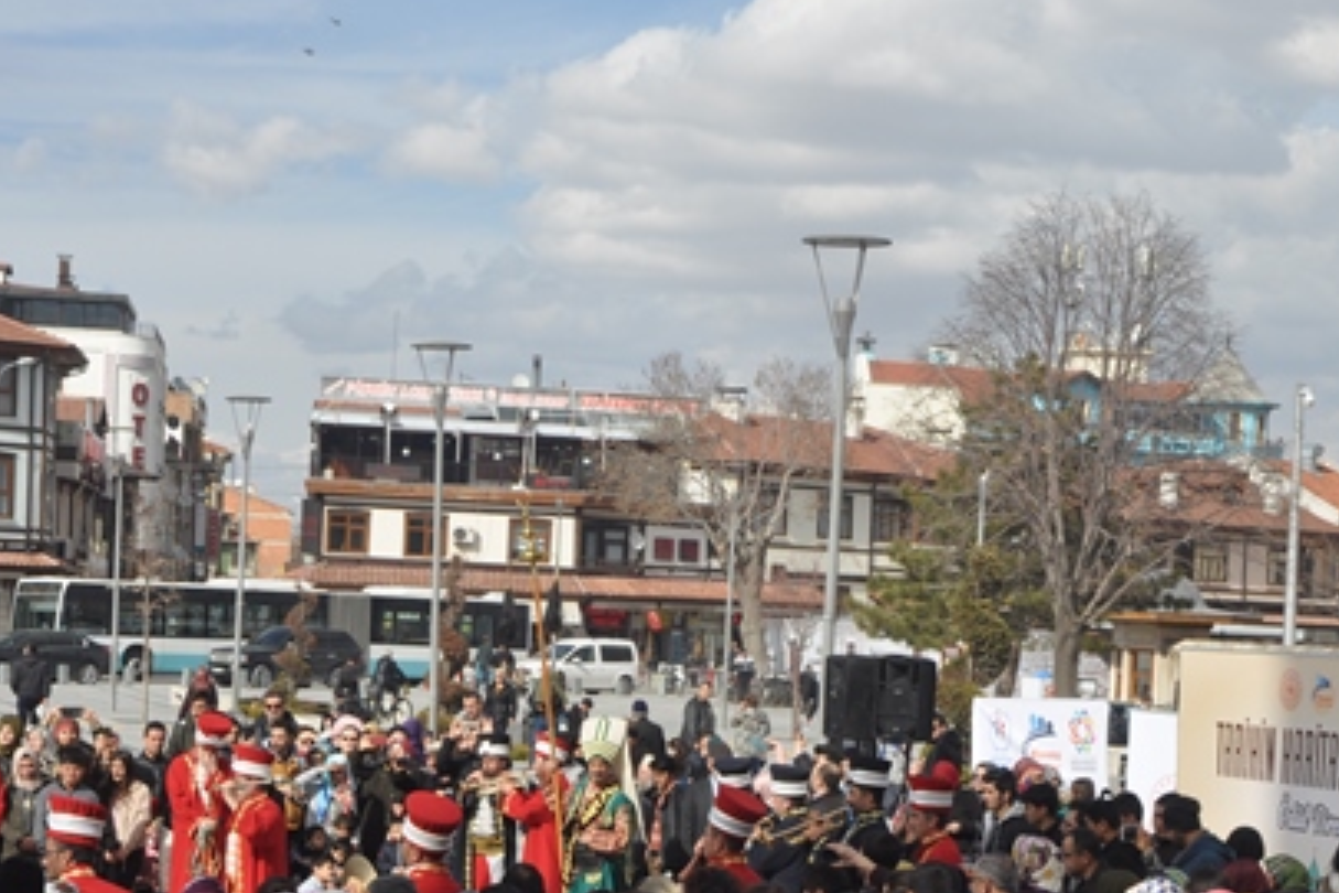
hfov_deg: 22.6
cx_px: 701
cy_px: 680
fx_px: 3347
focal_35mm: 90
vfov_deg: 15.1
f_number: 11
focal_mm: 38
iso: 200
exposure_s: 1/200
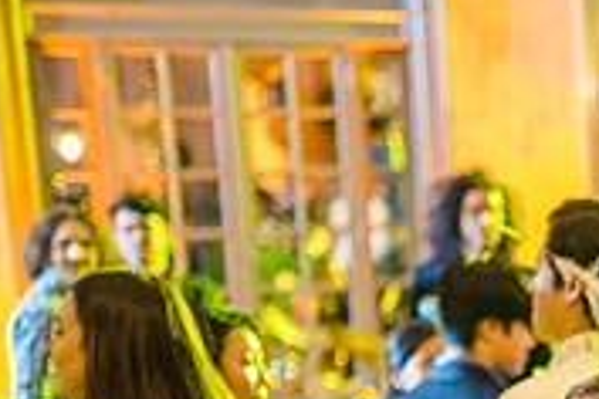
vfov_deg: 11.4
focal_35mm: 115
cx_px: 897
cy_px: 610
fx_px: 1913
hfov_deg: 16.3
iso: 8000
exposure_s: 1/50
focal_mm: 35
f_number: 1.4
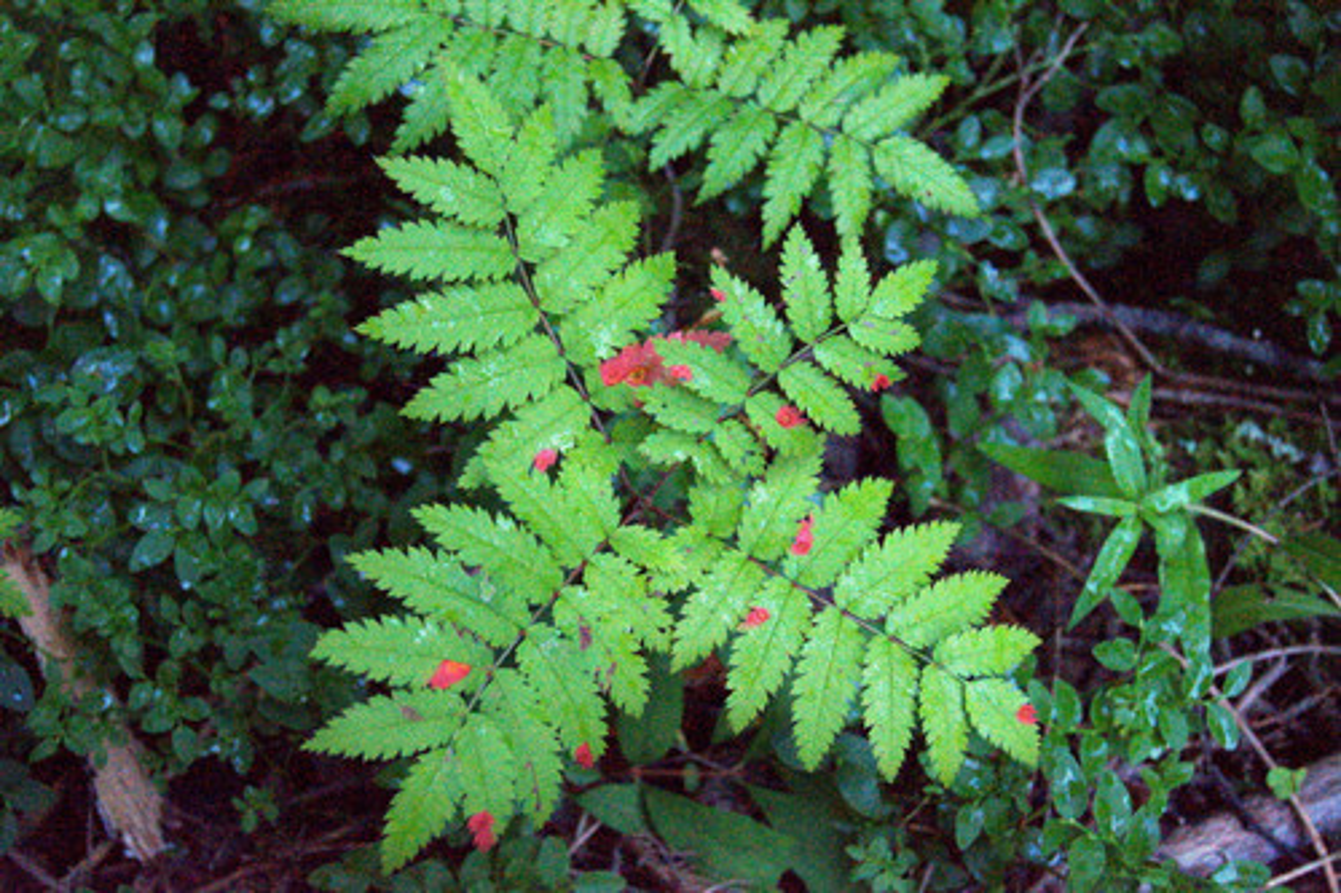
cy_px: 446
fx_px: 2234
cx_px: 670
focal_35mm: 60
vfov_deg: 22.6
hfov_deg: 33.4
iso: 1600
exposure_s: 1/60
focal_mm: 40
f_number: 5.6
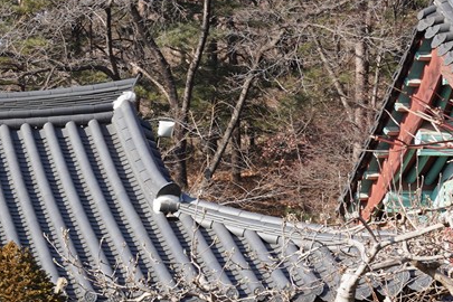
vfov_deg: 9.1
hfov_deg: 12.8
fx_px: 1862
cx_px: -331
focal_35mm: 148
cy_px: 443
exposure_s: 1/100
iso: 100
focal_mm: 30
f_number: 9
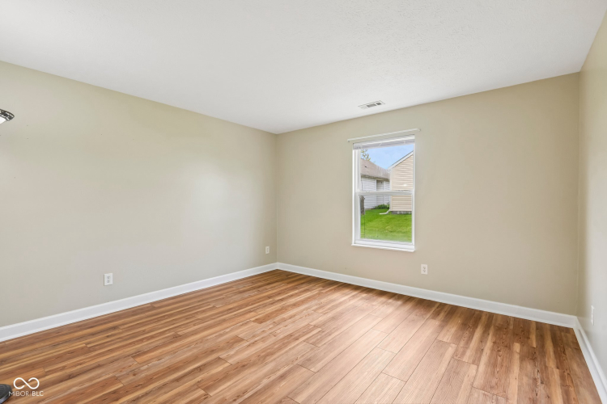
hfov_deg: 96.7
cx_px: 304
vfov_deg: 73.7
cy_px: 202
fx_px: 270
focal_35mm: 16
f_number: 8
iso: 140
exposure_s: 1/15
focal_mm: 16
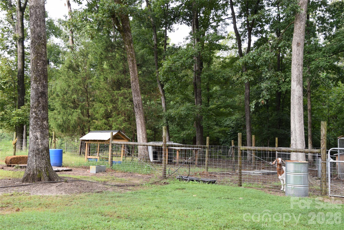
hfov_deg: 49.6
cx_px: 172
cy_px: 115
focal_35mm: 39
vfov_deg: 34.2
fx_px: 373
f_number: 6.3
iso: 400
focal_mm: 26
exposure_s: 1/160
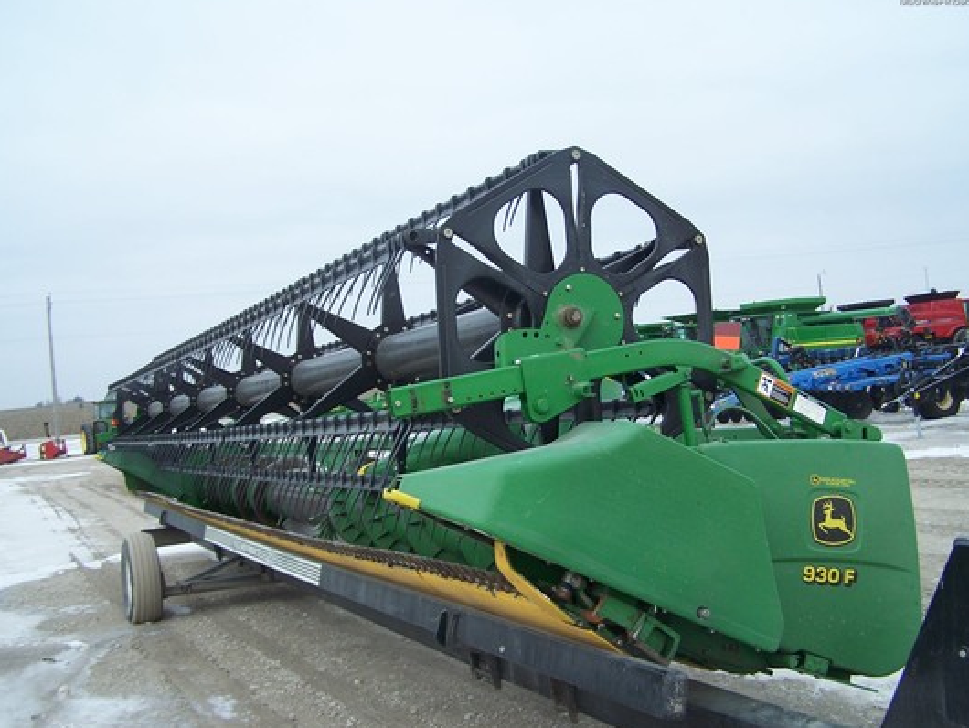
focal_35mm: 39
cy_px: 364
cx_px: 492
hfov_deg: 47.8
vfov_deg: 36.8
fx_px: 1092
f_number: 2.8
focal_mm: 6.3
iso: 80
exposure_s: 1/350
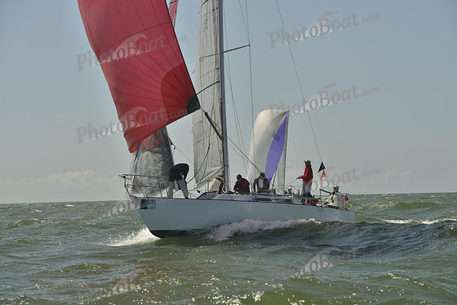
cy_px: 152
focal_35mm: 102
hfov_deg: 20.0
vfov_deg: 13.4
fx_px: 1295
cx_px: 228
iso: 280
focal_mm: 102
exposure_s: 1/1000
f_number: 8
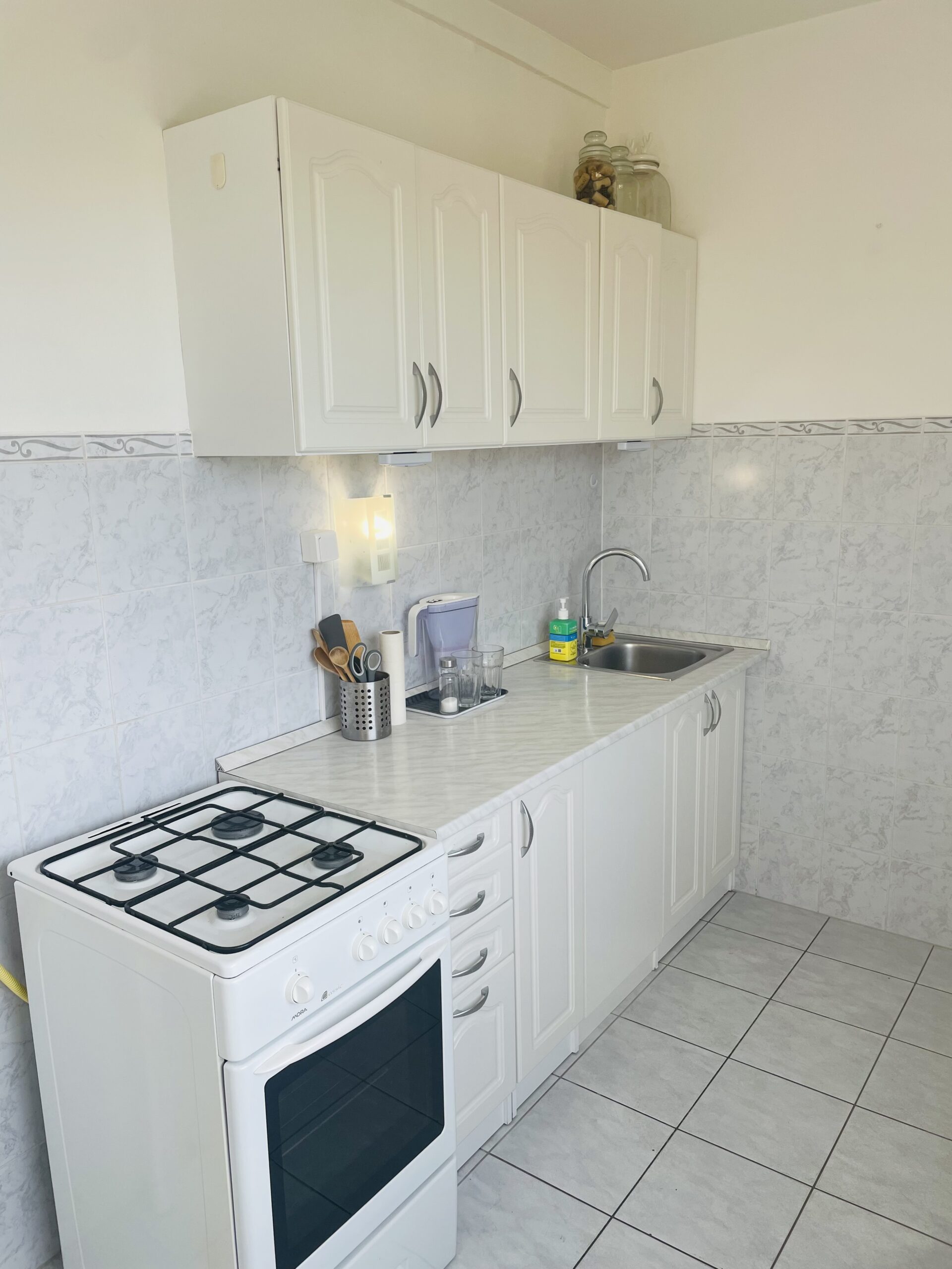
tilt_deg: -11.4
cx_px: 476
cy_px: 634
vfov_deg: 67.3
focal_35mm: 26
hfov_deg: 53.1
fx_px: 953
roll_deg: +1.4
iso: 32
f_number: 1.6
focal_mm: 4.2
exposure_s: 1/350
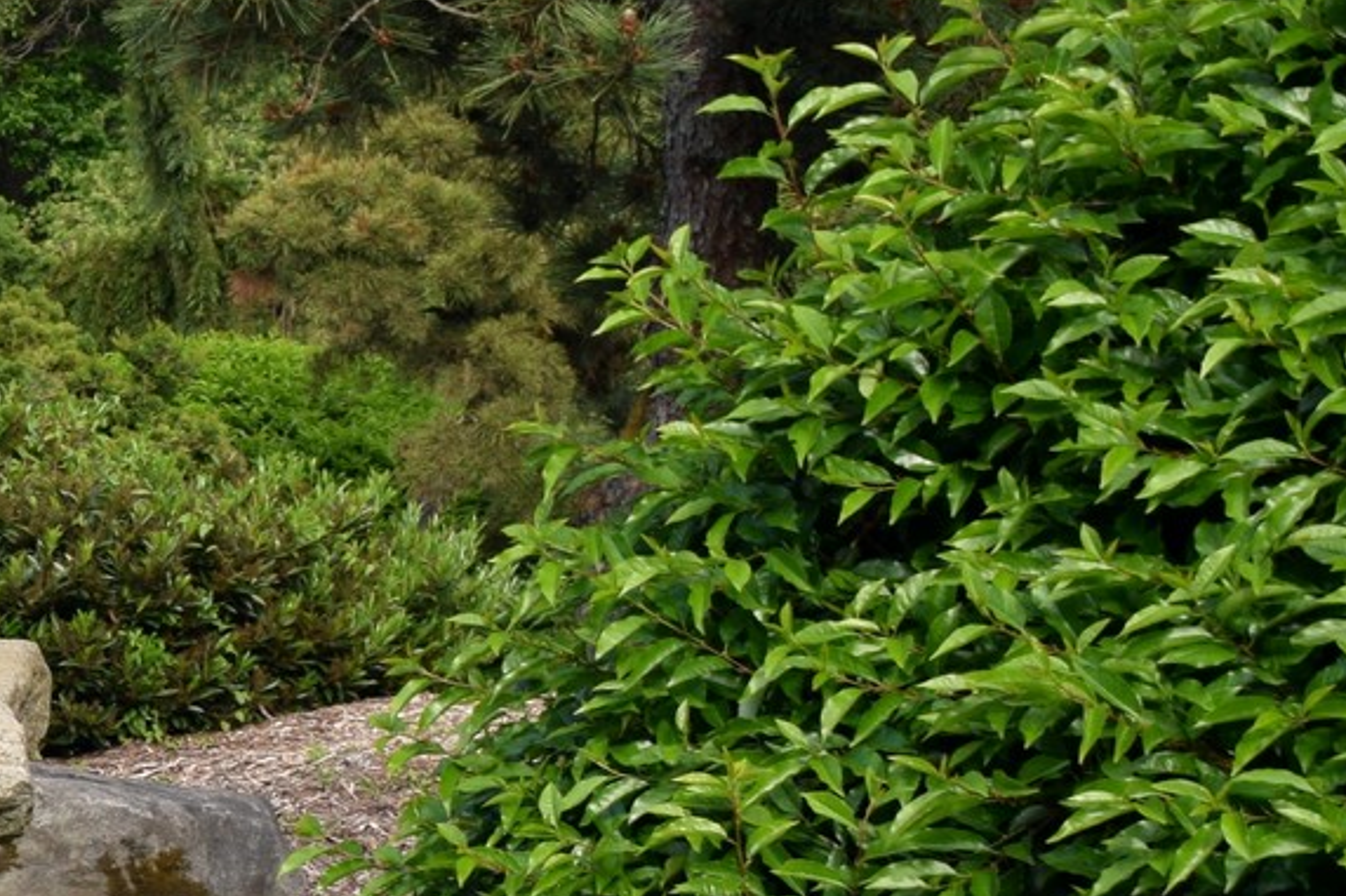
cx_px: -1155
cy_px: 346
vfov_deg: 13.4
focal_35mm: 102
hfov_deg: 16.4
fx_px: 3812
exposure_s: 1/250
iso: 220
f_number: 8
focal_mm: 18
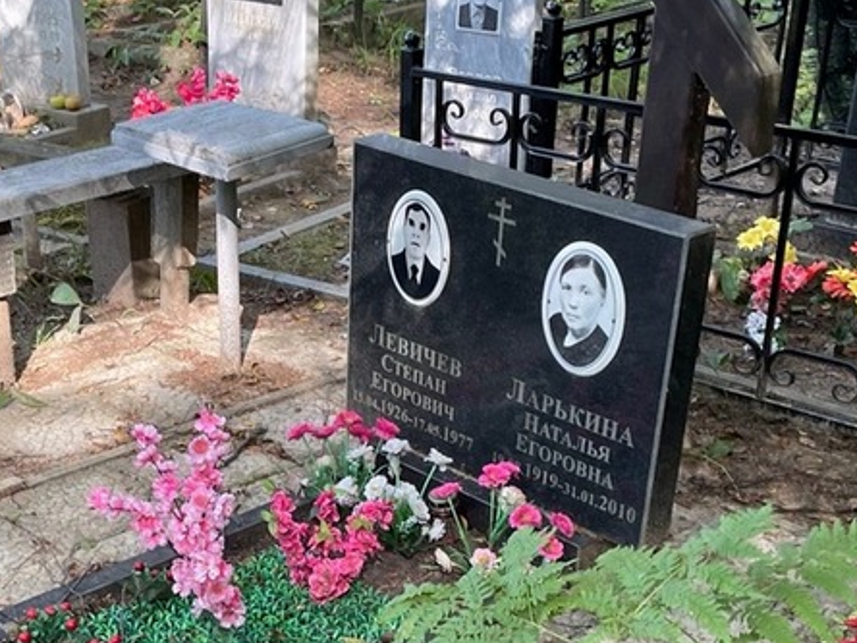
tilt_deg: -24.2
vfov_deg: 23.6
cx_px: 317
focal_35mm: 60
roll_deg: +1.8
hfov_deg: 32.0
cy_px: 602
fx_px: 1485
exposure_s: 1/121
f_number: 1.6
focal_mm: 4.2
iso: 80
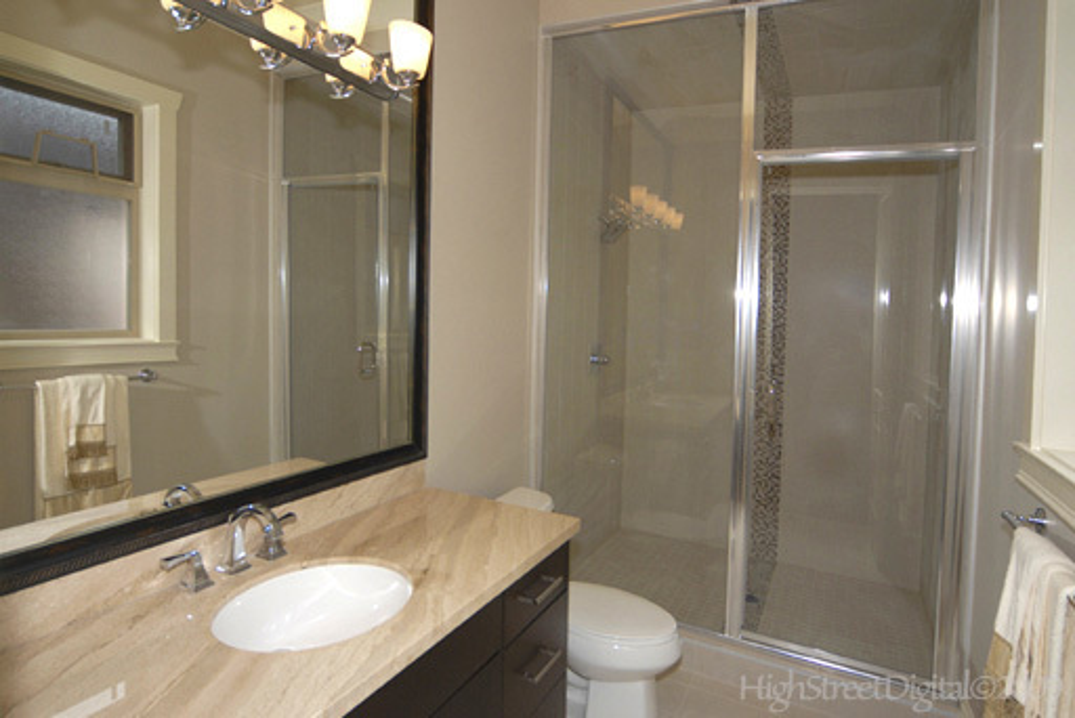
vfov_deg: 67.5
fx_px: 538
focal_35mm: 18
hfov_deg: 90.0
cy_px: 359
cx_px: 538
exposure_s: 1/60
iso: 100
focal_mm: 12
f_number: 4.5
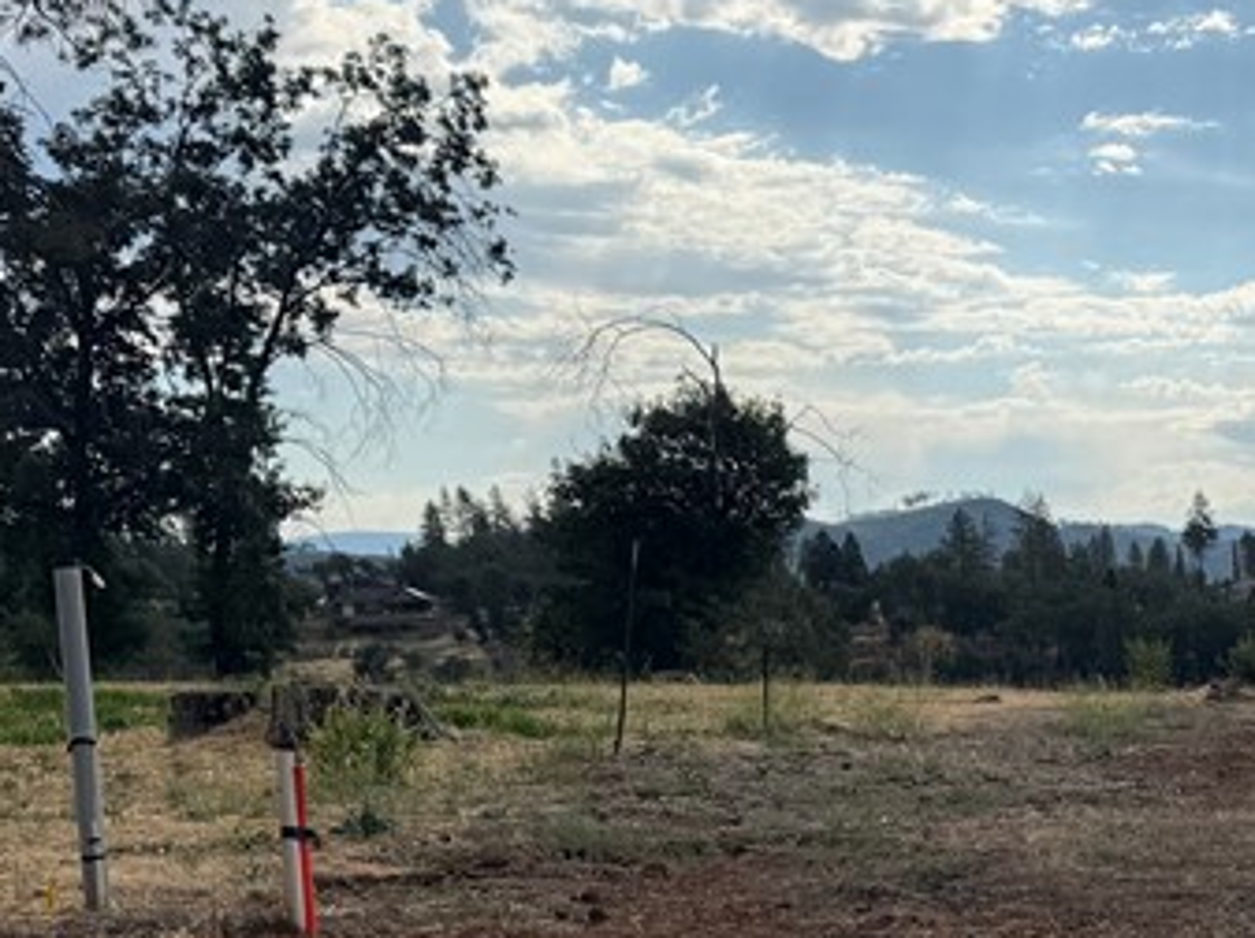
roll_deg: +1.4
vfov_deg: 19.5
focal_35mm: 73
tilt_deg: -6.5
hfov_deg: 23.8
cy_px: 945
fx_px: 2644
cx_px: 1594
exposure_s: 1/7353
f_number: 1.78
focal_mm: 6.76
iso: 80
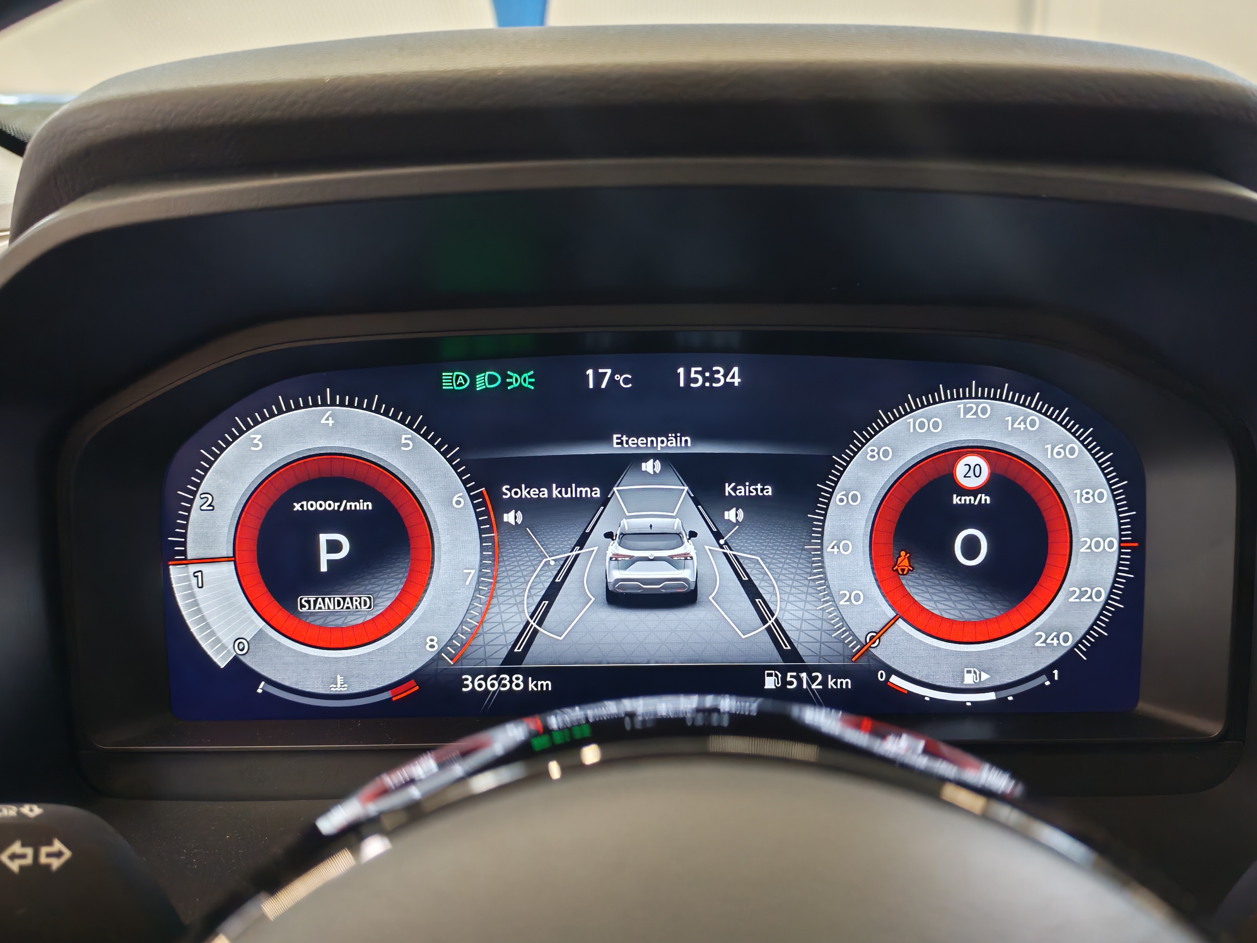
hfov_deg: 58.4
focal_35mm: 31
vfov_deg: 45.4
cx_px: 628
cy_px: 472
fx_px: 1126
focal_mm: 6.12
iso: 534
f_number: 1.9
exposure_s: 1/100
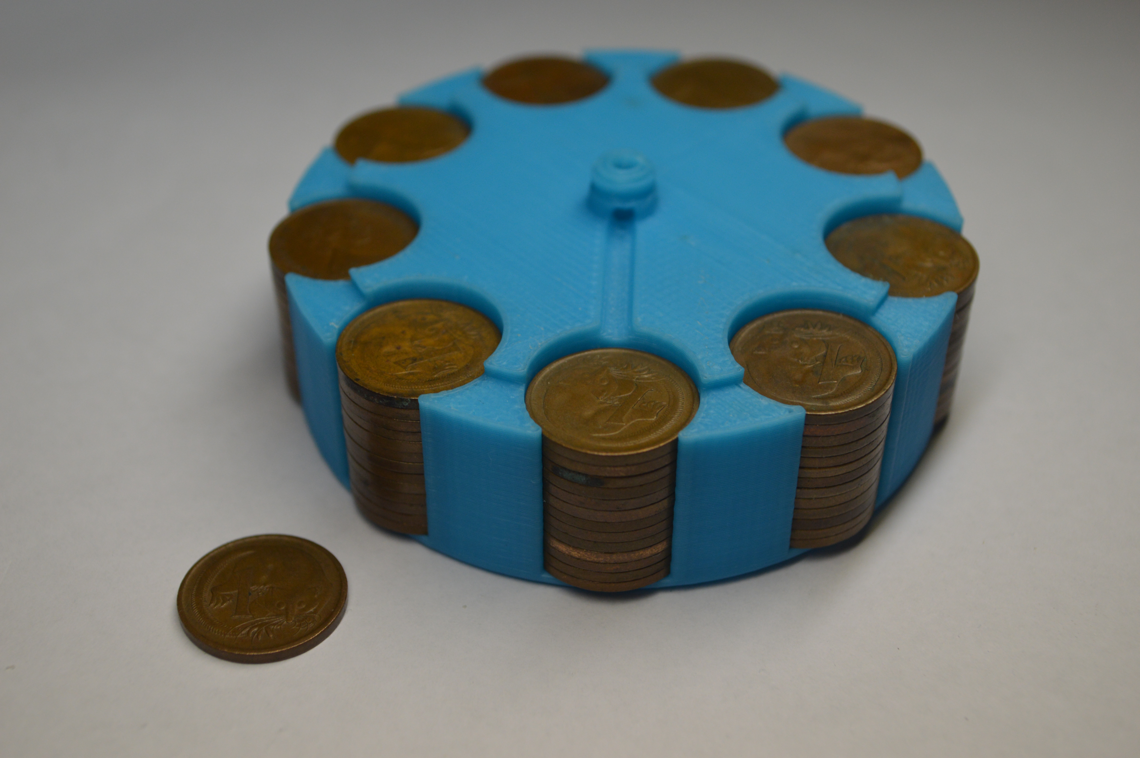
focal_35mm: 52
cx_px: 570
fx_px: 1661
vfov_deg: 25.7
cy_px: 379
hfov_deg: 37.9
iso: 400
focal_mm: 35
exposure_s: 1/125
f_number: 5.6
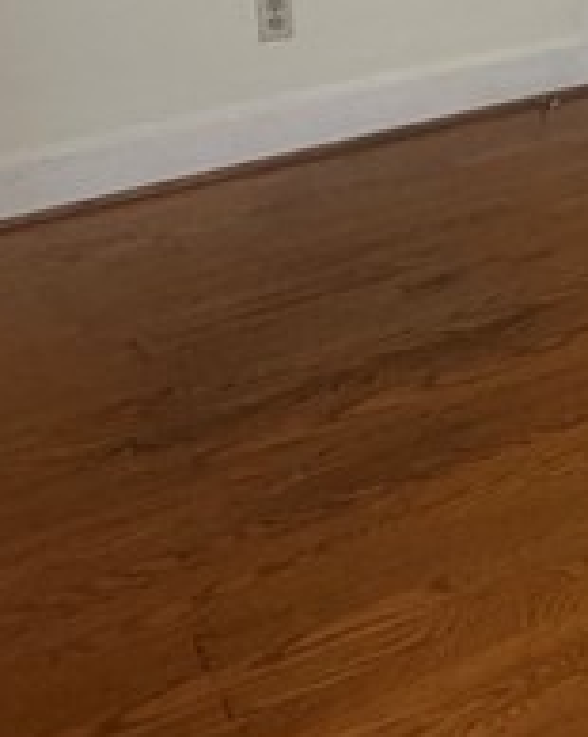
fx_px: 1567
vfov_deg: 24.6
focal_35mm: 72
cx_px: 986
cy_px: -72
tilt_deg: -15.2
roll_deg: +0.1
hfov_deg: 17.9
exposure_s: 1/60
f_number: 2.2
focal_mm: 2.22
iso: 250
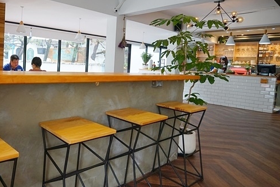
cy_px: 74
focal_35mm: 26
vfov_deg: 49.2
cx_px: 60
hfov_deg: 64.0
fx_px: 202
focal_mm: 16
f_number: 5.6
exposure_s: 1/80
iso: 800
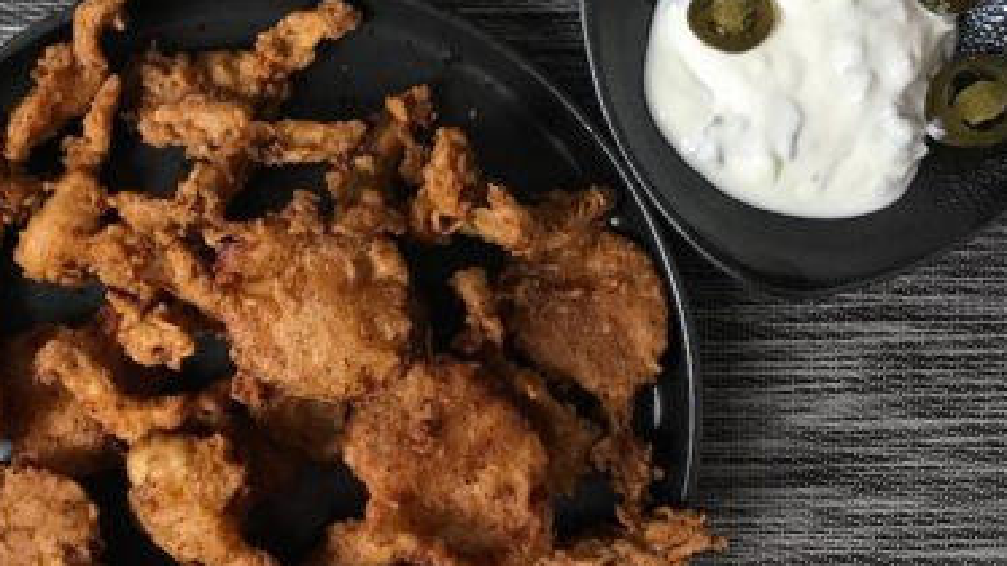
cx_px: 388
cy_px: 237
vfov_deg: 24.4
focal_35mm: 49
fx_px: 1308
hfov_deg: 41.9
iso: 50
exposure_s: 1/17
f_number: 1.8
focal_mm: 3.99
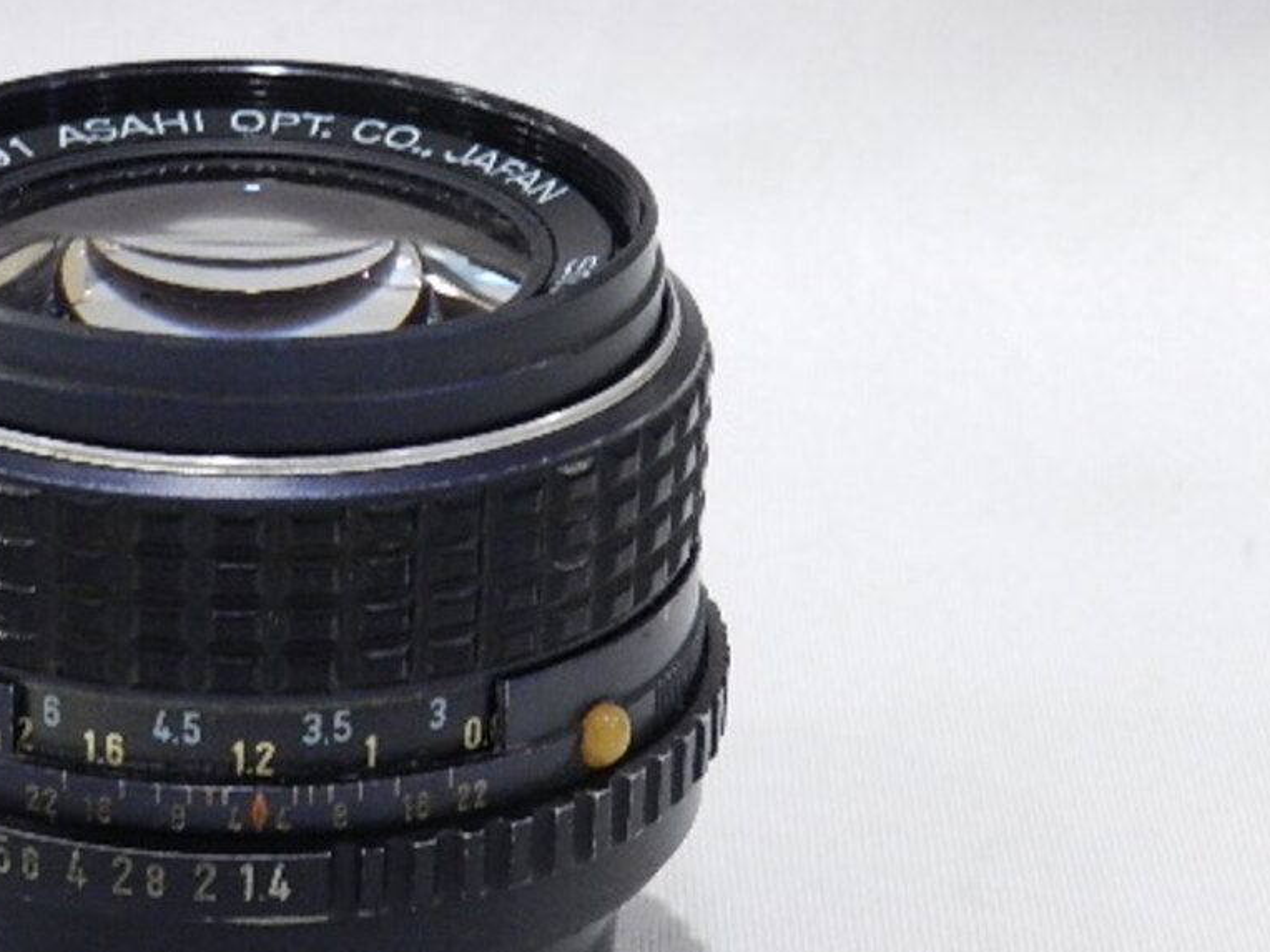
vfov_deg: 11.2
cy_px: 608
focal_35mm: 132
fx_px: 4843
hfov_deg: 14.9
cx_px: 284
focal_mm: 14.9
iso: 800
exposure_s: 1/50
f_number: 4.4
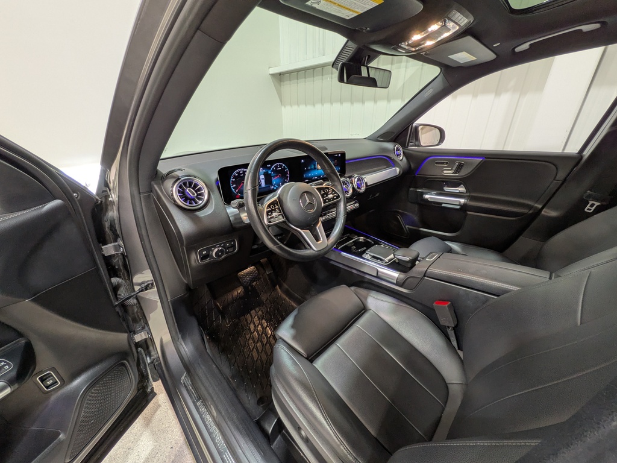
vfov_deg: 85.7
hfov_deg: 102.1
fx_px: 250
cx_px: 308
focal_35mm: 14
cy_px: 232
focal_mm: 1.83
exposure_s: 1/24
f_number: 2.2
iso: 49
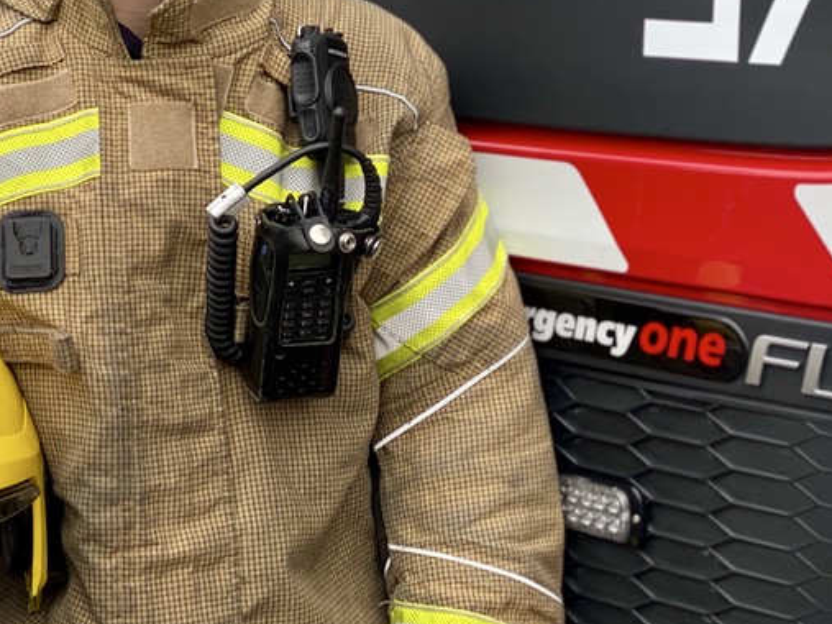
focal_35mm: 105
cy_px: 44
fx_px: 2523
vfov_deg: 13.9
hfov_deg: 18.7
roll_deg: +0.0
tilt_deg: -2.7
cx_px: 276
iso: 50
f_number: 2
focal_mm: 6
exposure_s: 1/122
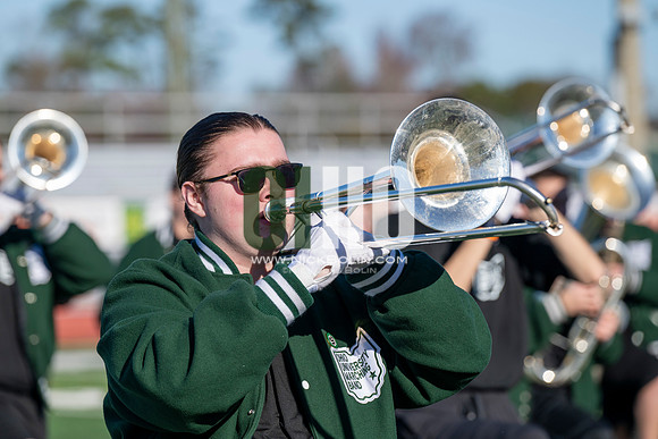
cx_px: 329
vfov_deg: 6.9
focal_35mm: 200
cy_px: 220
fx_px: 3656
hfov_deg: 10.3
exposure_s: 1/2000
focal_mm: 200
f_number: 5
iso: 250
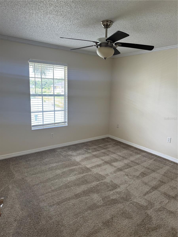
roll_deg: -2.3
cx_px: 89
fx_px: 165
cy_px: 118
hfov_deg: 56.8
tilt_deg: -9.3
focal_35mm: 24
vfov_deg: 71.6
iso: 125
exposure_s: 1/120
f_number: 1.78
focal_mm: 6.76
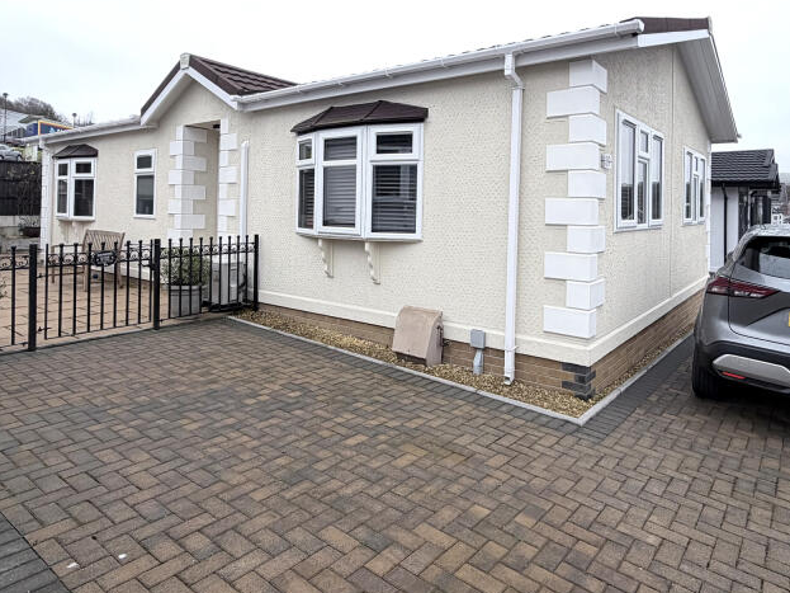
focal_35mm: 23
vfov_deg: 57.7
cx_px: 444
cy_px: 204
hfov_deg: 73.6
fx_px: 525
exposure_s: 1/742
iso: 40
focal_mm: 2.22
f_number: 2.2
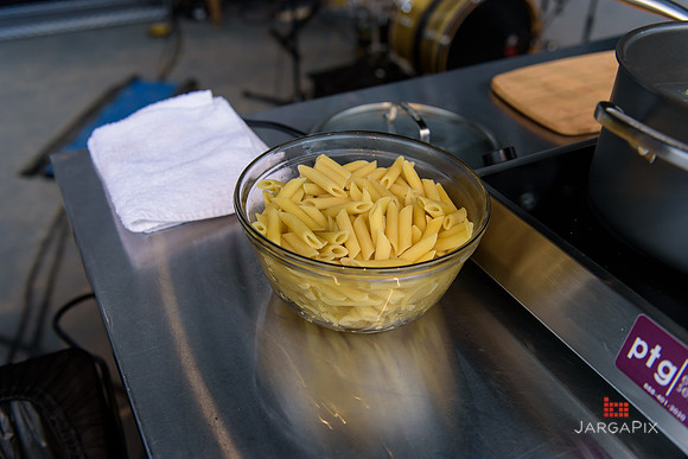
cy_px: 230
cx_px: 344
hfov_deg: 55.8
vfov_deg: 38.9
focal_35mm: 34
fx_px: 650
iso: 250
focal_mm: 34
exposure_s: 1/2500
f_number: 3.2
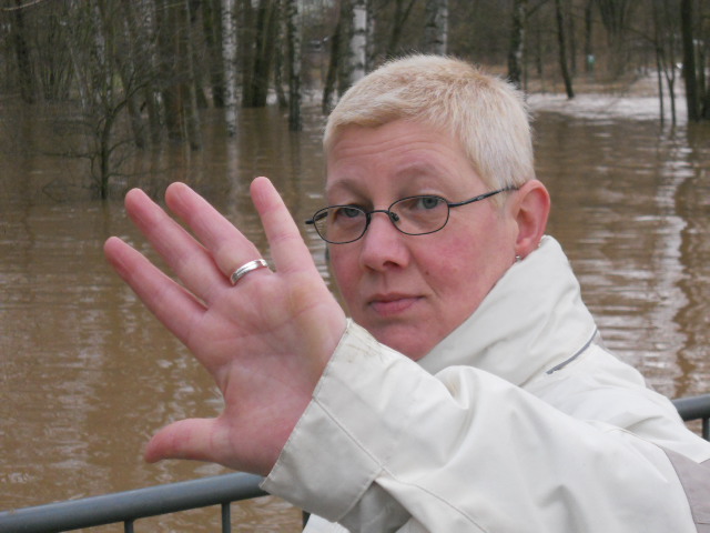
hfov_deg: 25.3
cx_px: 355
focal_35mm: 77
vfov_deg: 19.1
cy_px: 266
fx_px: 1579
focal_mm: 13.9
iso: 400
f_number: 5.9
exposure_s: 1/200
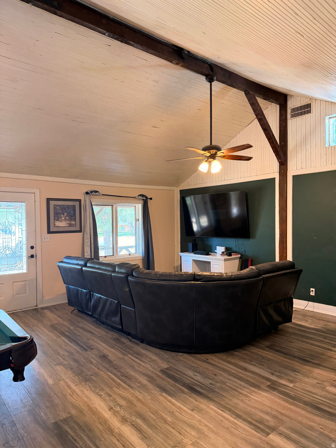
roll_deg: +1.3
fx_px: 311
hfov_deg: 56.8
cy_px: 224
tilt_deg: +0.4
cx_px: 168
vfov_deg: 71.6
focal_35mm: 24
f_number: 1.78
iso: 250
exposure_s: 1/60
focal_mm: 6.76
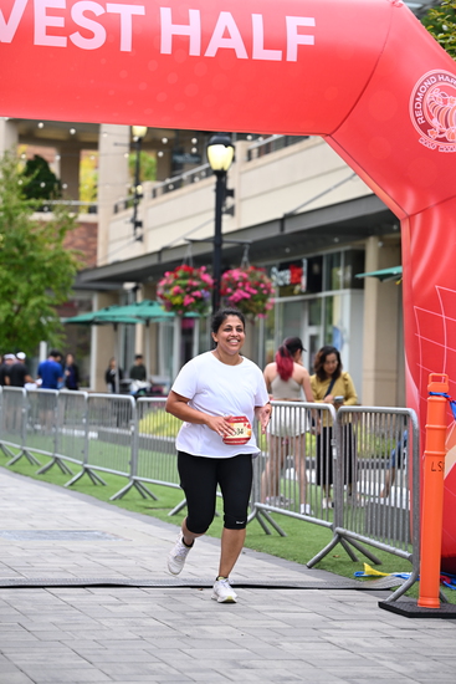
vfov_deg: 21.7
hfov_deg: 14.6
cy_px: 342
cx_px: 228
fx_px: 1785
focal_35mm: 94
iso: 640
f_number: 2.8
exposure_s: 1/2000
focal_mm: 94
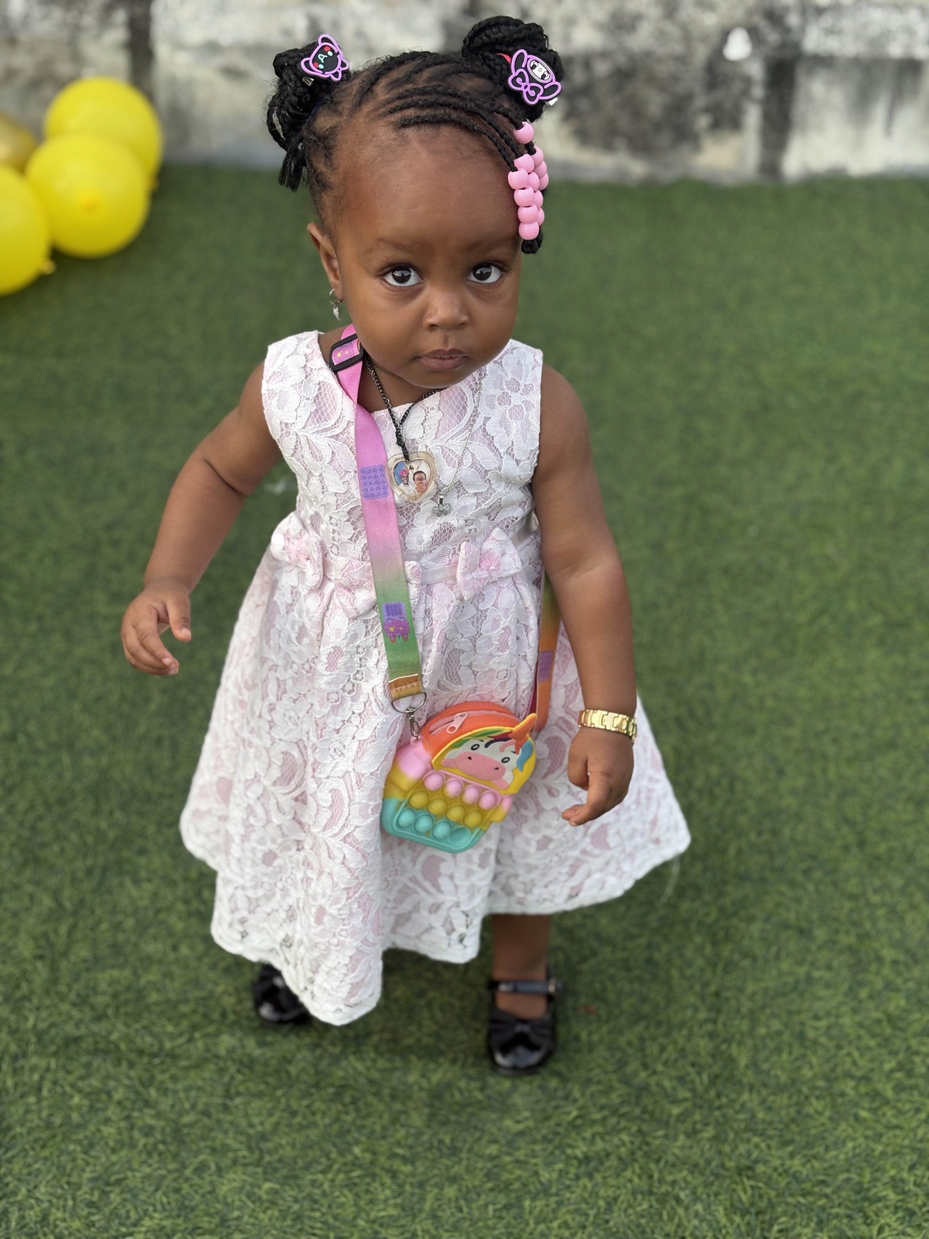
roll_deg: -0.3
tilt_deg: -34.2
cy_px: 620
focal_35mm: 52
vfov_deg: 36.8
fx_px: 1861
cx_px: 464
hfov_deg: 28.0
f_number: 1.6
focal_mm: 5.96
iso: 40
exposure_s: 1/453
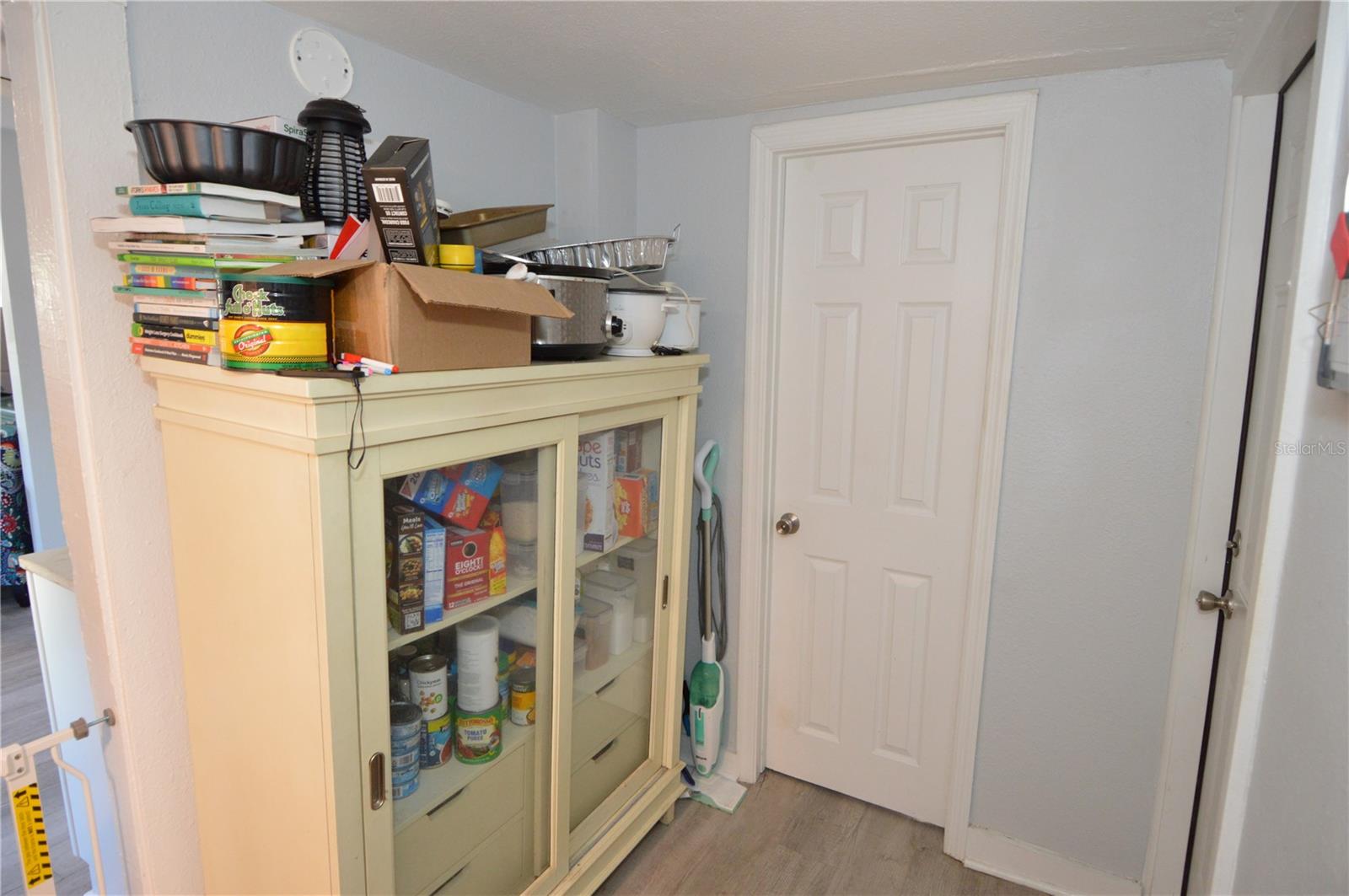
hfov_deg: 90.1
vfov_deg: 67.3
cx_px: 674
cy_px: 448
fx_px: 674
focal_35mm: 18
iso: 1400
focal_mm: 12
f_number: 4
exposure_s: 1/60
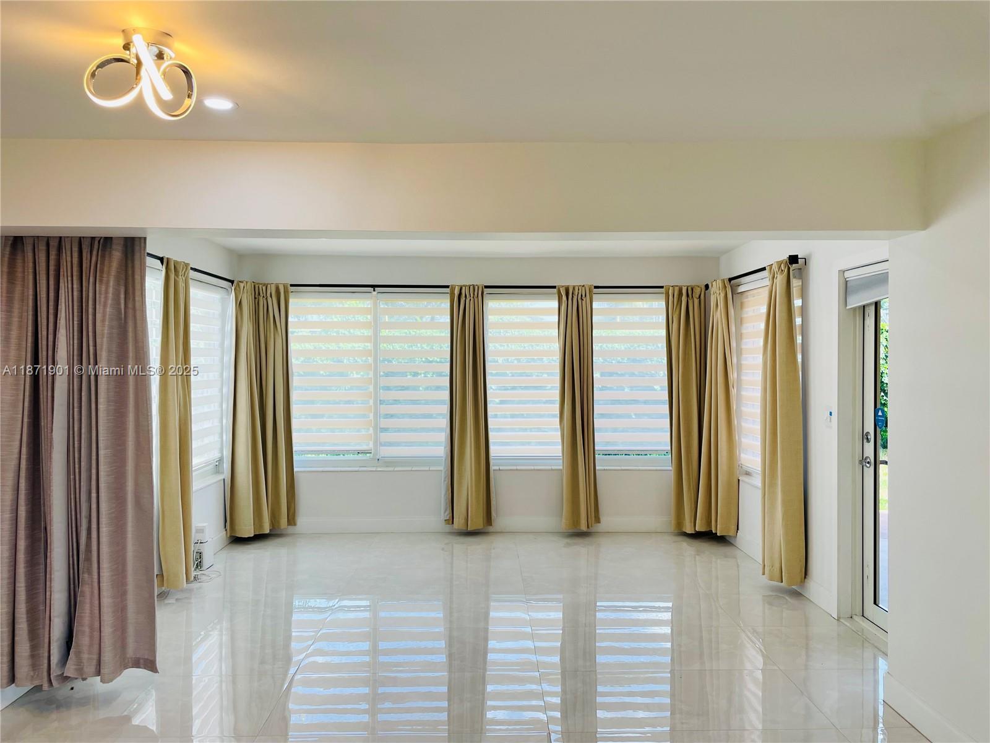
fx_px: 744
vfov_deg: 53.1
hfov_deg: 67.3
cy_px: 372
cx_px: 495
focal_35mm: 26
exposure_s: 1/120
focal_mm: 4.2
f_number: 1.6
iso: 32
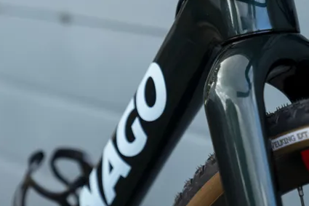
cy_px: 24
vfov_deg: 10.6
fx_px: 1098
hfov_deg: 16.0
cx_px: 166
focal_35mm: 128
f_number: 2.8
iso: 250
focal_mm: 68
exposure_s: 1/500
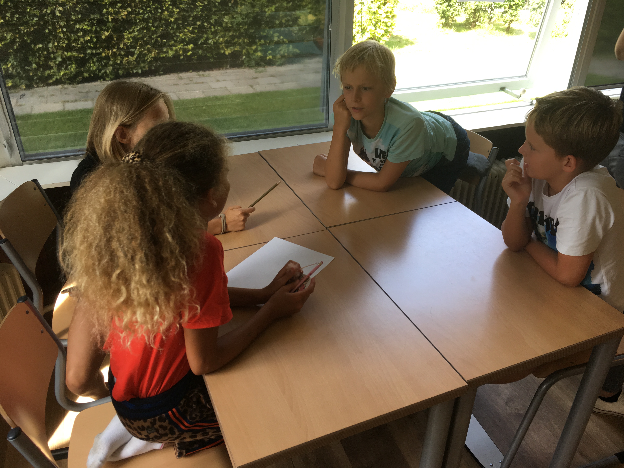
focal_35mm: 29
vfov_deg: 48.2
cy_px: 234
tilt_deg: -31.6
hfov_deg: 61.7
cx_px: 312
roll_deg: -0.7
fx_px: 523
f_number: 2.2
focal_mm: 4.15
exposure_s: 1/100
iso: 40
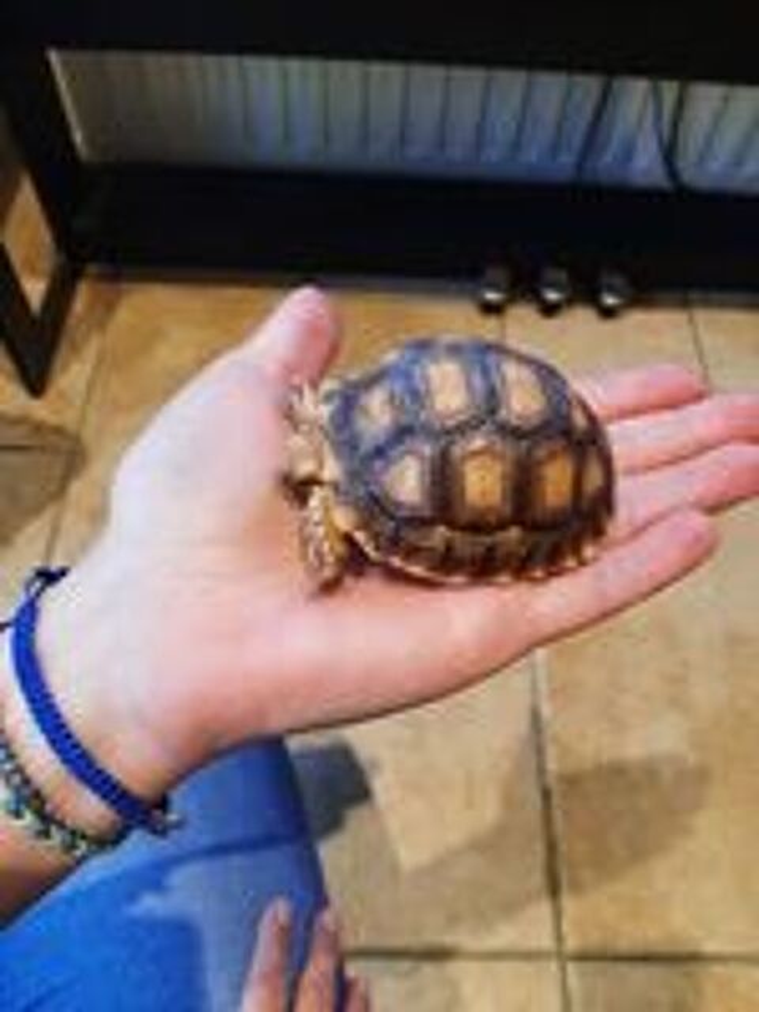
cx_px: 380
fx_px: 760
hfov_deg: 53.1
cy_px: 506
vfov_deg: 67.3
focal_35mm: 26
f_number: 1.7
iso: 400
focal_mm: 3.92
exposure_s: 1/20
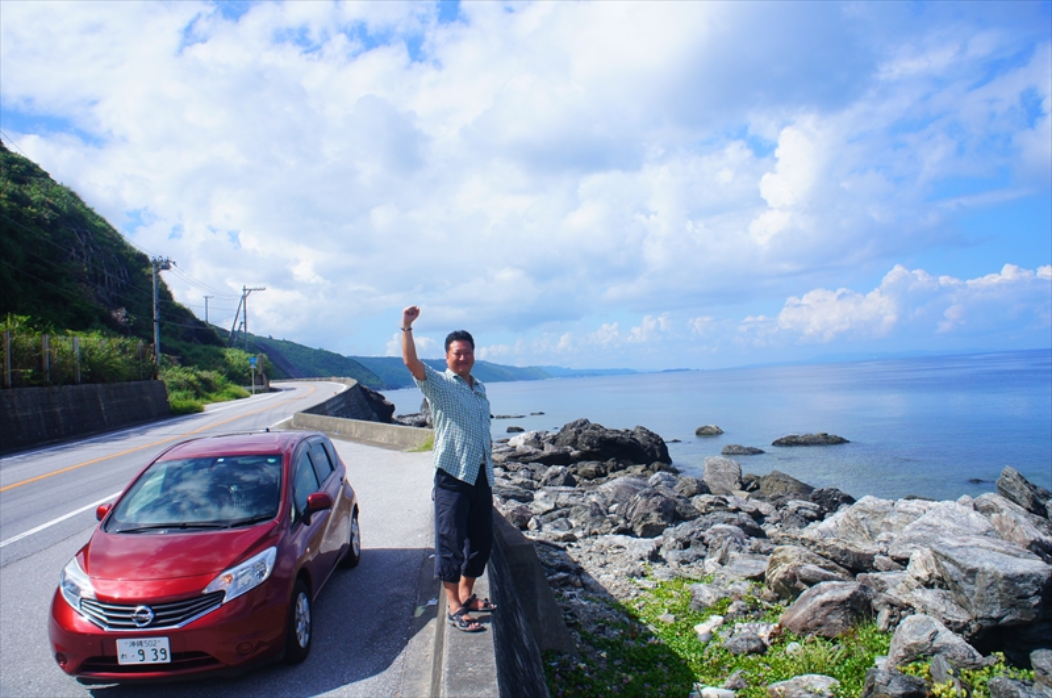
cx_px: 526
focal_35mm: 27
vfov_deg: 47.8
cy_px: 349
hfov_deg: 67.5
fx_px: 788
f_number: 13
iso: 200
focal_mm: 18
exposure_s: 1/250
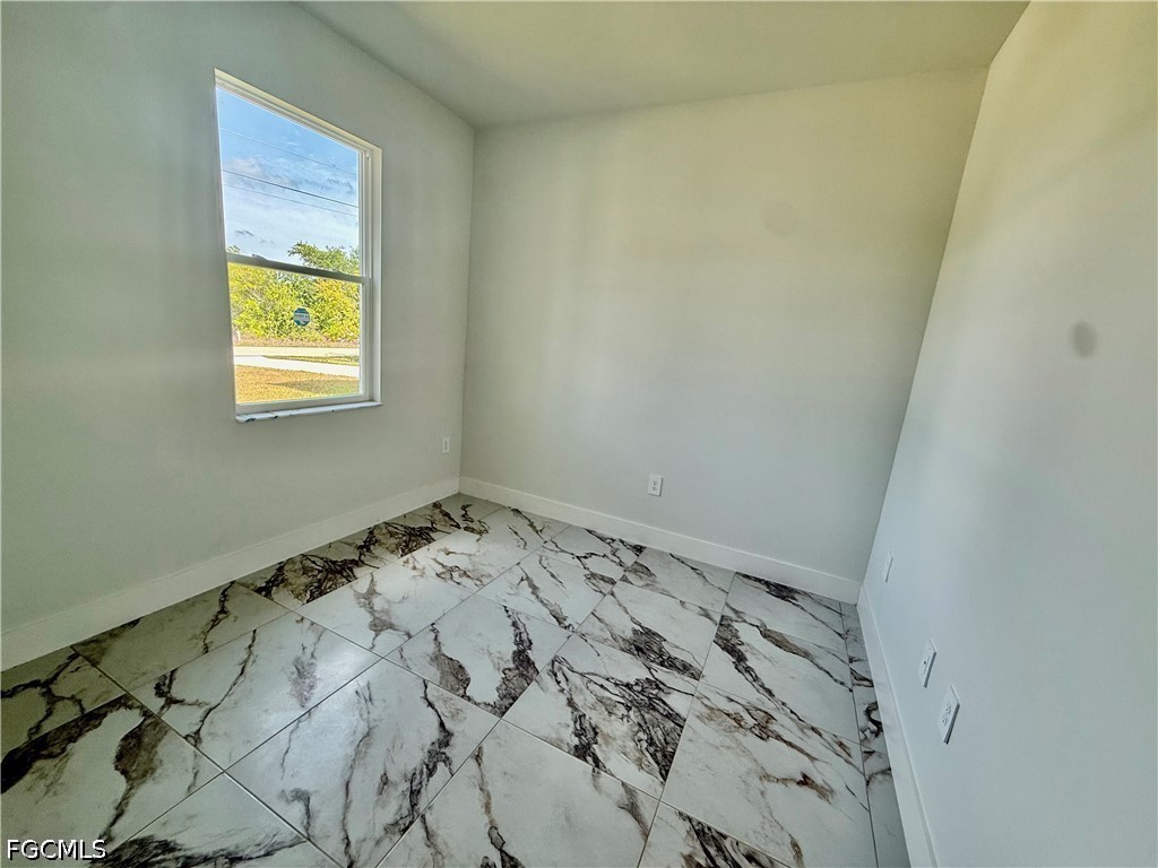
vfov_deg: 85.7
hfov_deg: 102.1
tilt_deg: -12.2
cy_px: 434
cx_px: 579
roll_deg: -5.0
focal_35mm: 14
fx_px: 468
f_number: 2.2
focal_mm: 2.22
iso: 64
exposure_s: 1/113
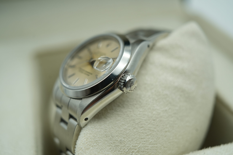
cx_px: 116
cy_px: 78
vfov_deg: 37.9
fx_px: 227
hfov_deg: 54.4
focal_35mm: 35
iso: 400
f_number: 5
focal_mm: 35
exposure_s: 1/250
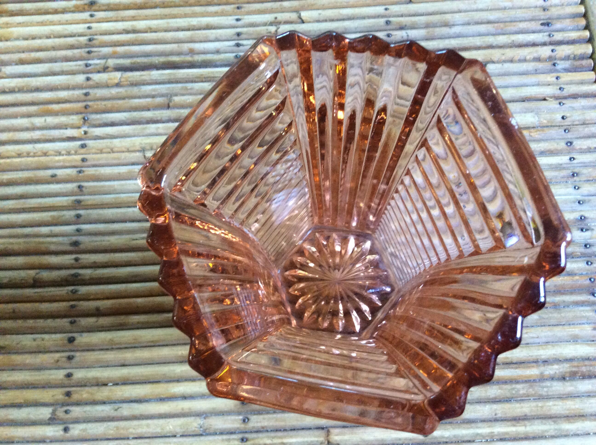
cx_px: 298
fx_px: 550
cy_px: 222
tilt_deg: -75.3
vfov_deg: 44.1
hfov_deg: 56.9
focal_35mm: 32
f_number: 2.4
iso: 250
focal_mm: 3.3
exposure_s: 1/20
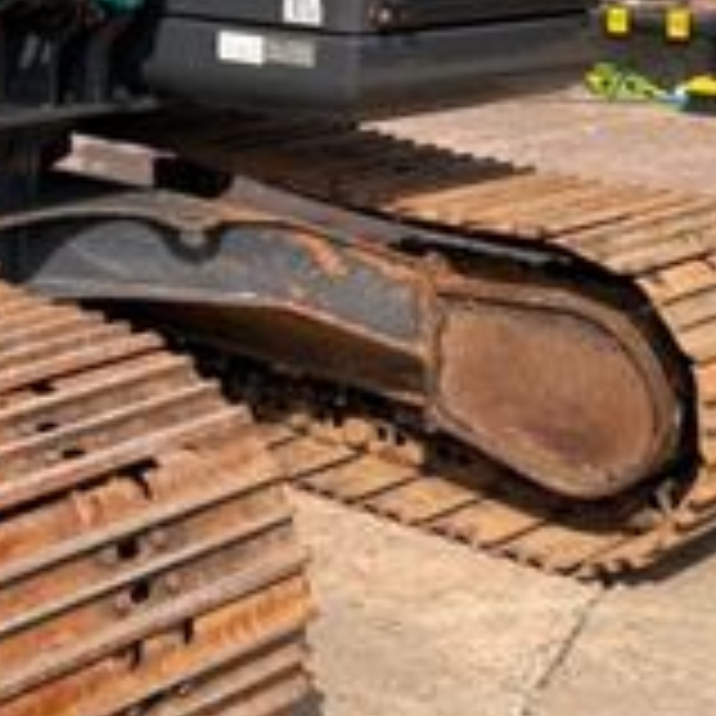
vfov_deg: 20.6
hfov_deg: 20.6
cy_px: -72
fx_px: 1872
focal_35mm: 80
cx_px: -86
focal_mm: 6.76
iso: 80
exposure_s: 1/4975
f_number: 1.78
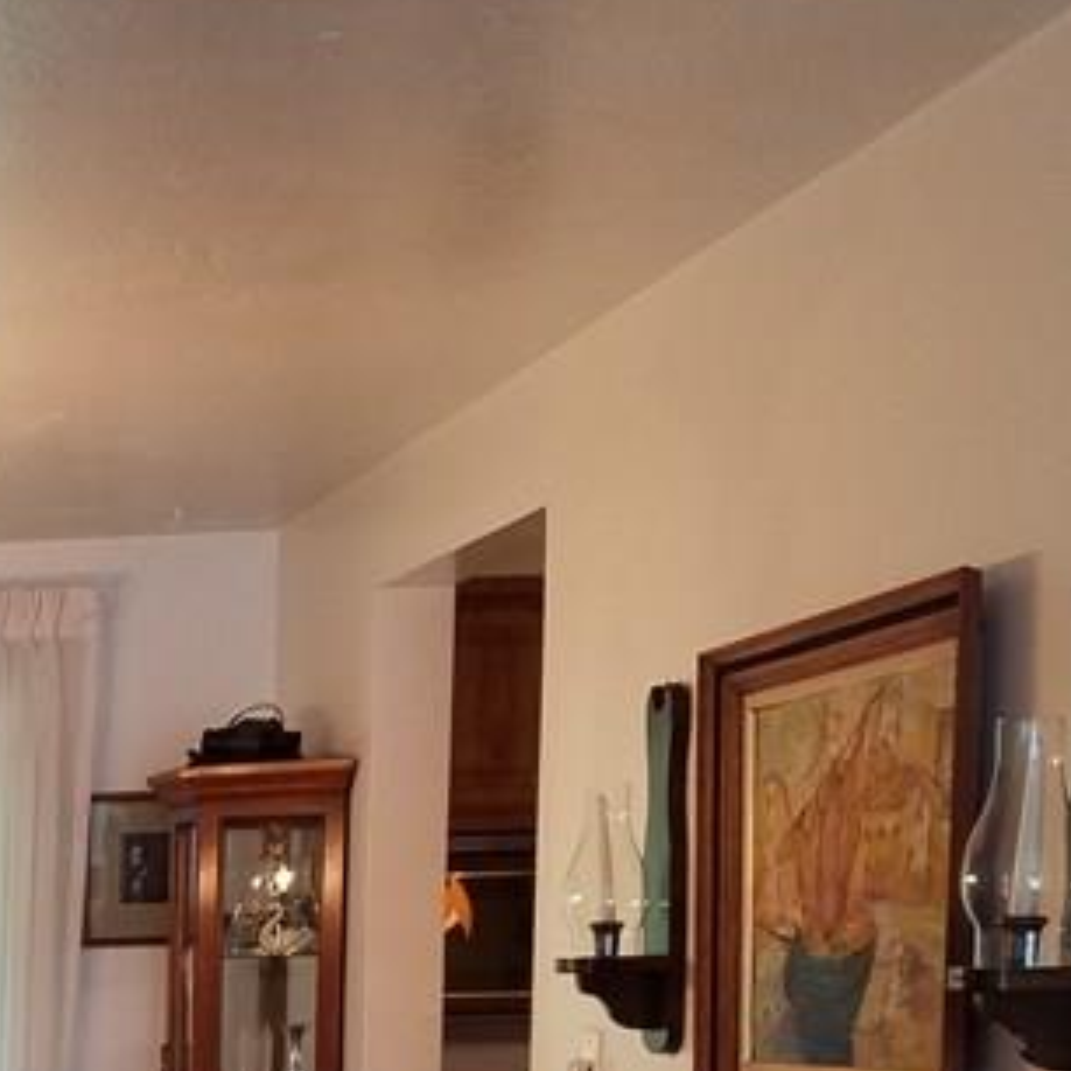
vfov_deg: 21.3
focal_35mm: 77
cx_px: -497
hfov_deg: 19.7
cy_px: 1180
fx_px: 2695
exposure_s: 1/60
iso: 160
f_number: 1.7
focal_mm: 4.2
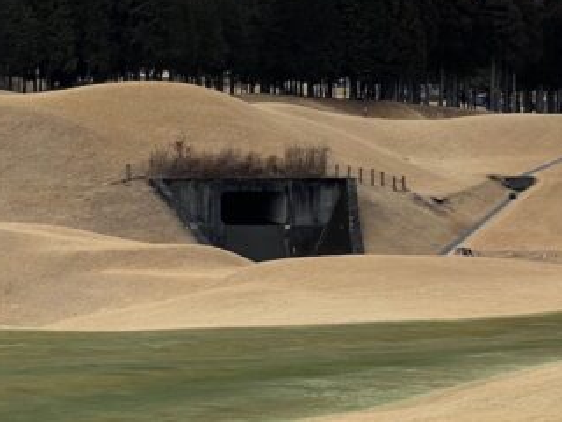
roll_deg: +0.3
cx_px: 9
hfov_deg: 14.9
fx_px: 2111
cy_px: 109
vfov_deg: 11.4
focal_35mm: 130
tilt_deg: +2.6
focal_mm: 6
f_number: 2
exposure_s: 1/1229
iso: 20
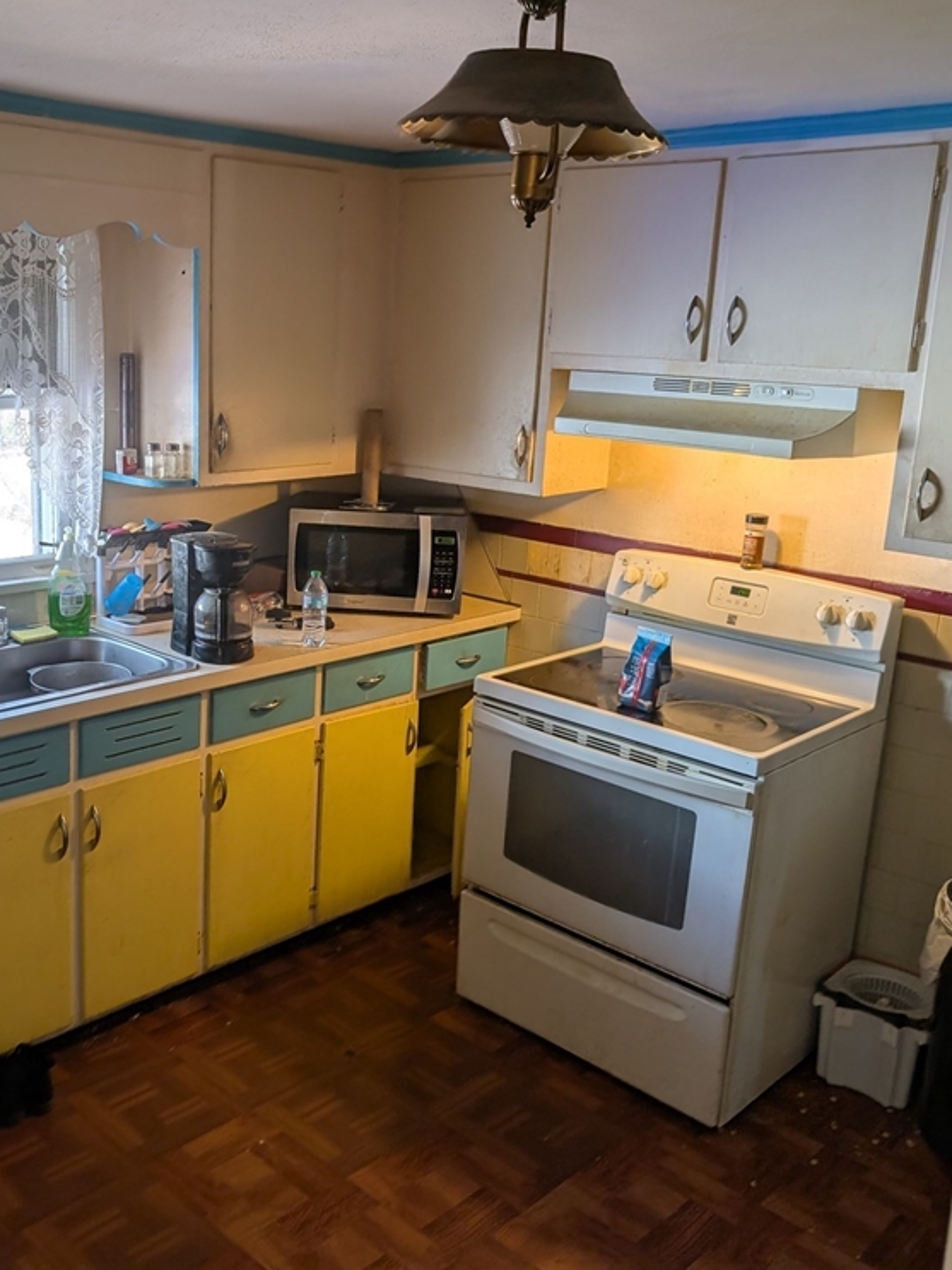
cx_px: 279
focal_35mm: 33
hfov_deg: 42.1
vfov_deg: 55.4
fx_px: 1210
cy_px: 622
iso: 20
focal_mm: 6.9
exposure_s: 1/34.2
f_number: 1.68
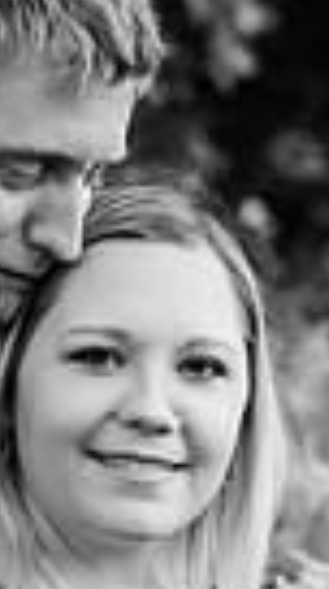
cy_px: 589
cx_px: 93
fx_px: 3133
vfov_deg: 10.6
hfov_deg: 6.0
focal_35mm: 201
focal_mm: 58
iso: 200
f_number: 2.8
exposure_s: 1/640
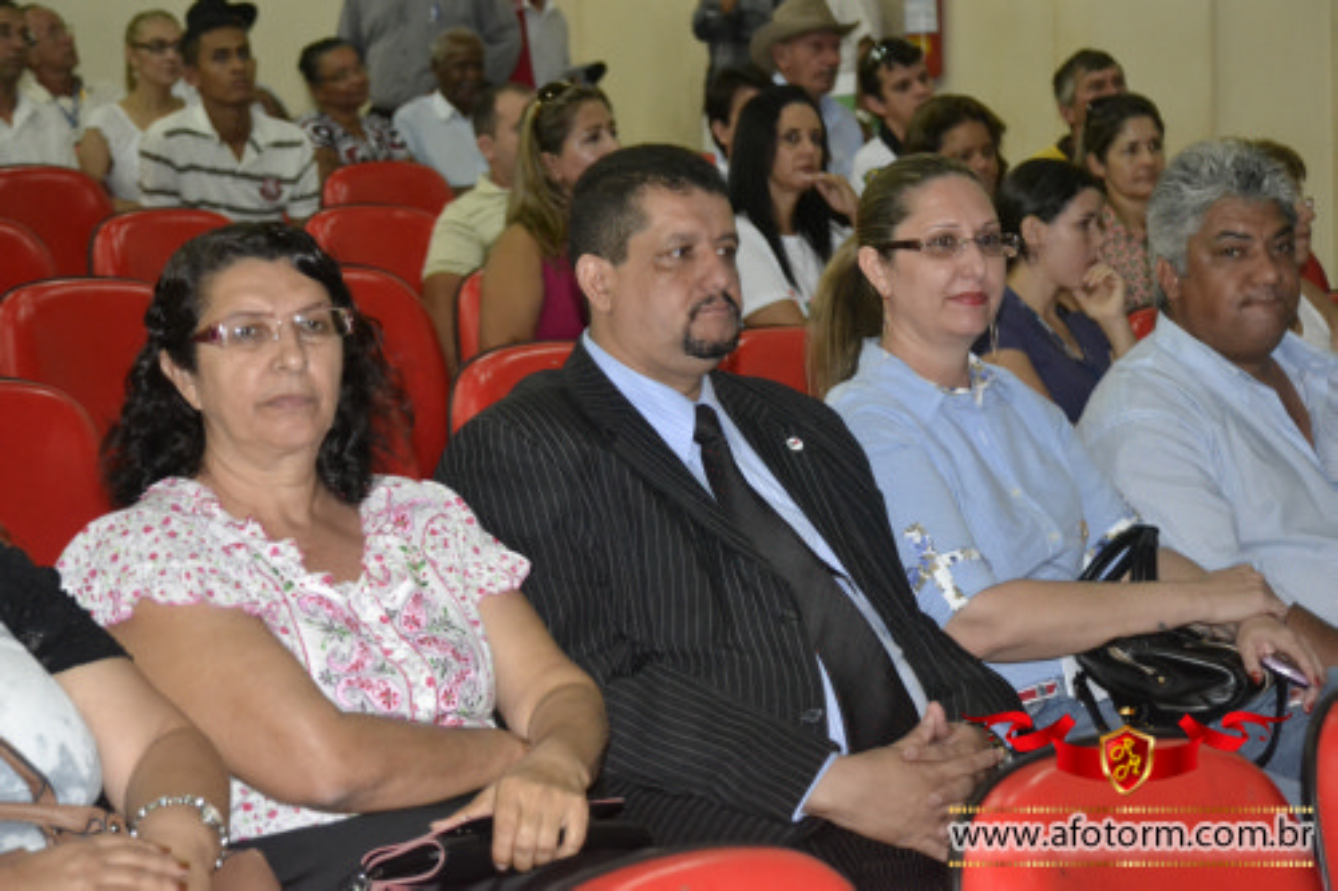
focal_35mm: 78
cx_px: 669
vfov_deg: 17.5
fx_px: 2898
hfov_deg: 26.0
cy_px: 446
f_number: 5
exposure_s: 1/60
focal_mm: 52
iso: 3200
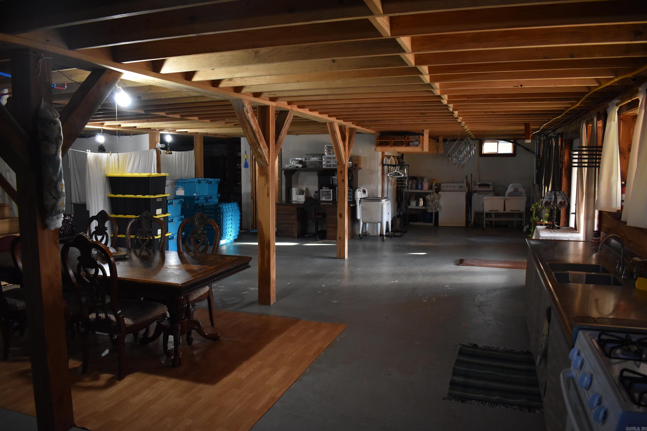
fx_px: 485
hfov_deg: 67.4
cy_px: 216
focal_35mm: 27
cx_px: 324
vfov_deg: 47.9
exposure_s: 1/125
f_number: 3.5
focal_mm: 18
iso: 2000
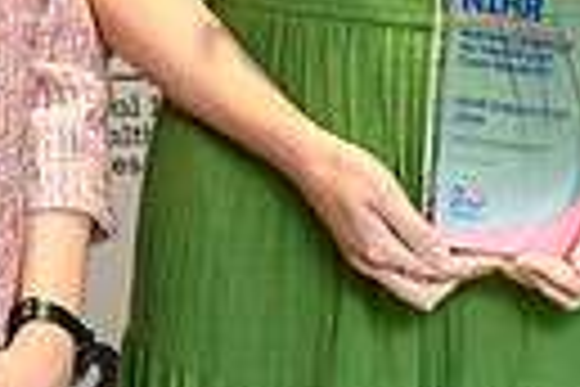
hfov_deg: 9.7
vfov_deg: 6.4
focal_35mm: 212
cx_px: 418
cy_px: -254
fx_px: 3415
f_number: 4.5
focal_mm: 47
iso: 3200
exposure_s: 1/200
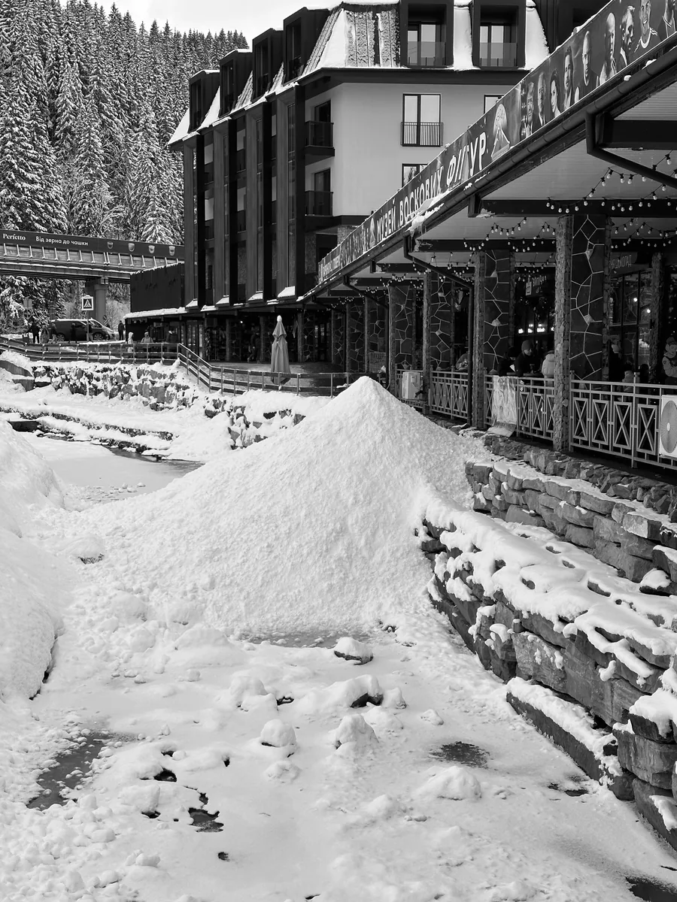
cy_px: 451
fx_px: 1252
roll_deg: +0.0
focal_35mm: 48
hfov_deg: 30.3
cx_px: 338
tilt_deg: -5.3
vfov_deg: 39.7
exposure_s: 1/843
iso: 64
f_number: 1.78
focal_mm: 6.86
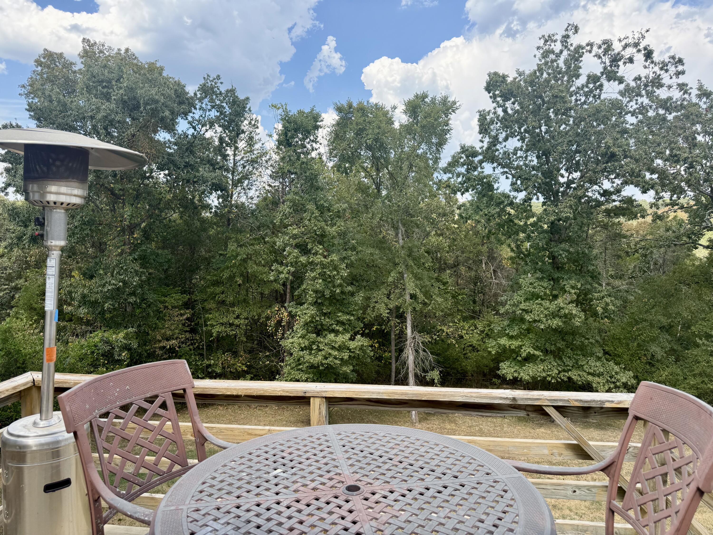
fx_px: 494
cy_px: 268
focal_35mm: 24
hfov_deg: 71.6
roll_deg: +0.4
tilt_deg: -3.7
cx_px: 356
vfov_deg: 56.8
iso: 100
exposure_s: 1/1437
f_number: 1.78
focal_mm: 6.76
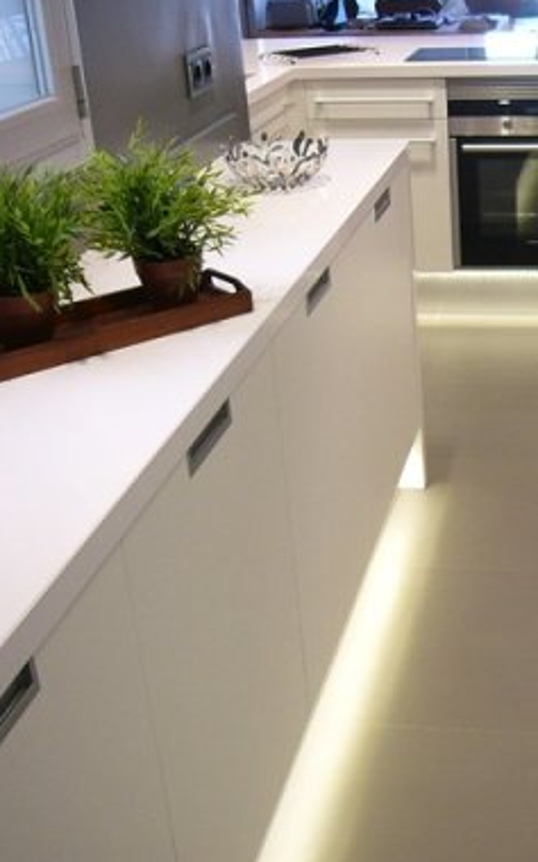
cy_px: 429
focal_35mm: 50
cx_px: 502
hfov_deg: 24.9
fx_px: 1175
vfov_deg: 40.3
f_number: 2.8
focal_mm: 5.8
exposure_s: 1/30
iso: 100
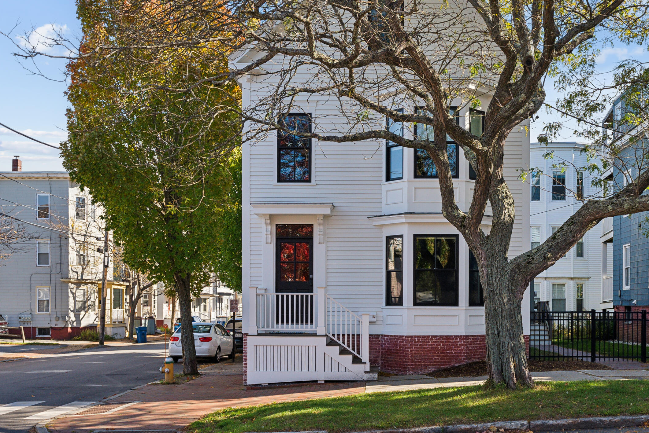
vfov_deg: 32.3
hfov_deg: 47.3
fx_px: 739
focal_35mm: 41
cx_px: 369
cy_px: 131
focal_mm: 29
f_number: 7.1
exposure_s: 1/500
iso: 320
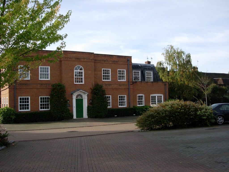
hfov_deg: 49.0
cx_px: 114
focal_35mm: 38
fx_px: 251
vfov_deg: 37.7
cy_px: 86
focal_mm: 7.8
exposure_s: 1/703
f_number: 2.8
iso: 64
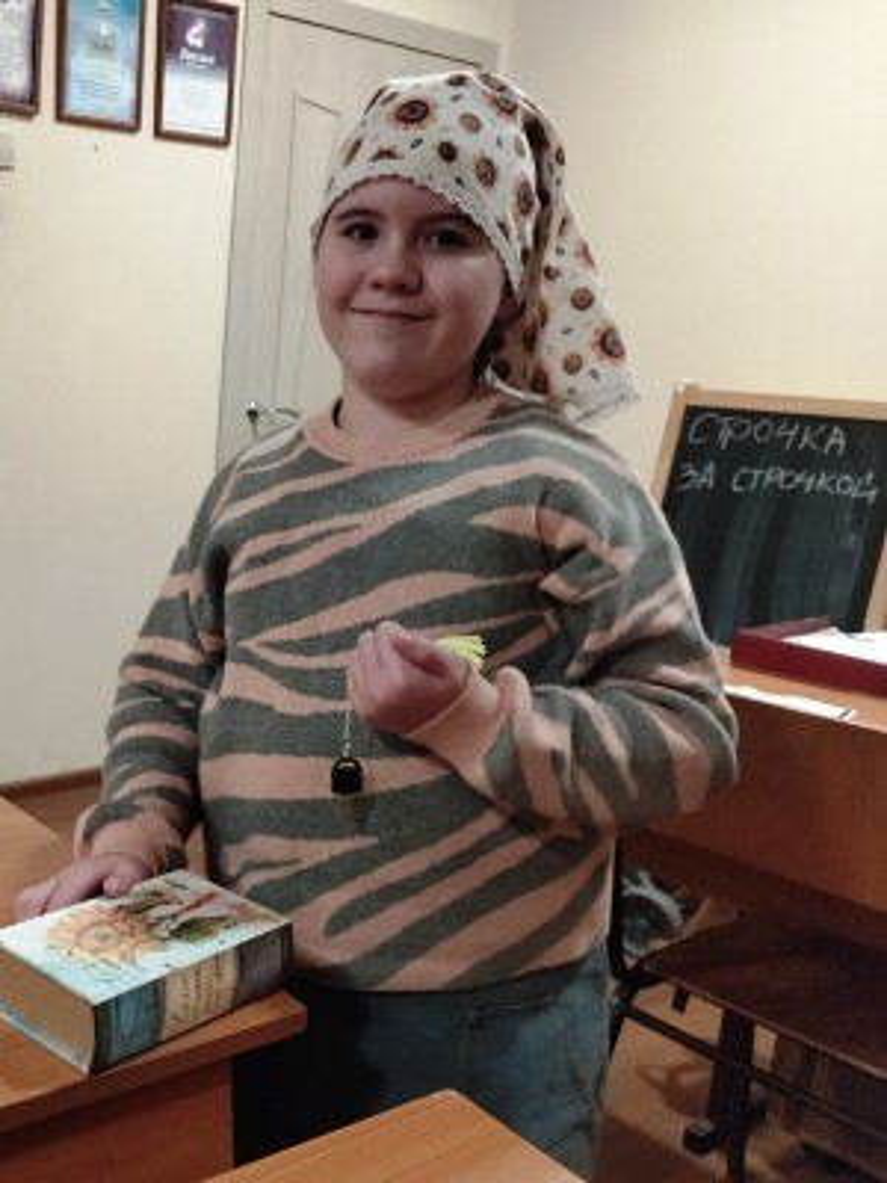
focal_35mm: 27
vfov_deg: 65.3
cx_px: 444
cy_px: 592
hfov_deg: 51.4
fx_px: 922
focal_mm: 4.74
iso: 728
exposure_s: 1/25
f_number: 1.79
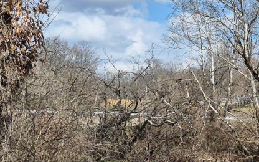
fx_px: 621
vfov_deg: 14.8
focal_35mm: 88
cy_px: 119
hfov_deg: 22.9
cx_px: 242
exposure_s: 1/2064
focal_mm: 5.4
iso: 25
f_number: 1.8
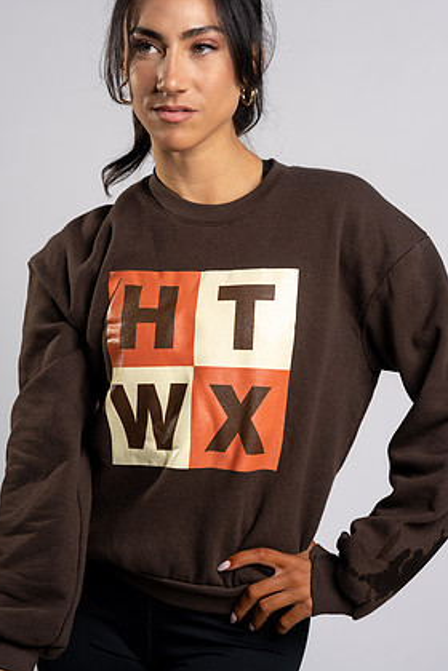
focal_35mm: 91
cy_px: 318
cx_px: 214
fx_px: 1699
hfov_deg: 15.0
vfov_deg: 22.4
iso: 200
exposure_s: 1/160
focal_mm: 85
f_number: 4
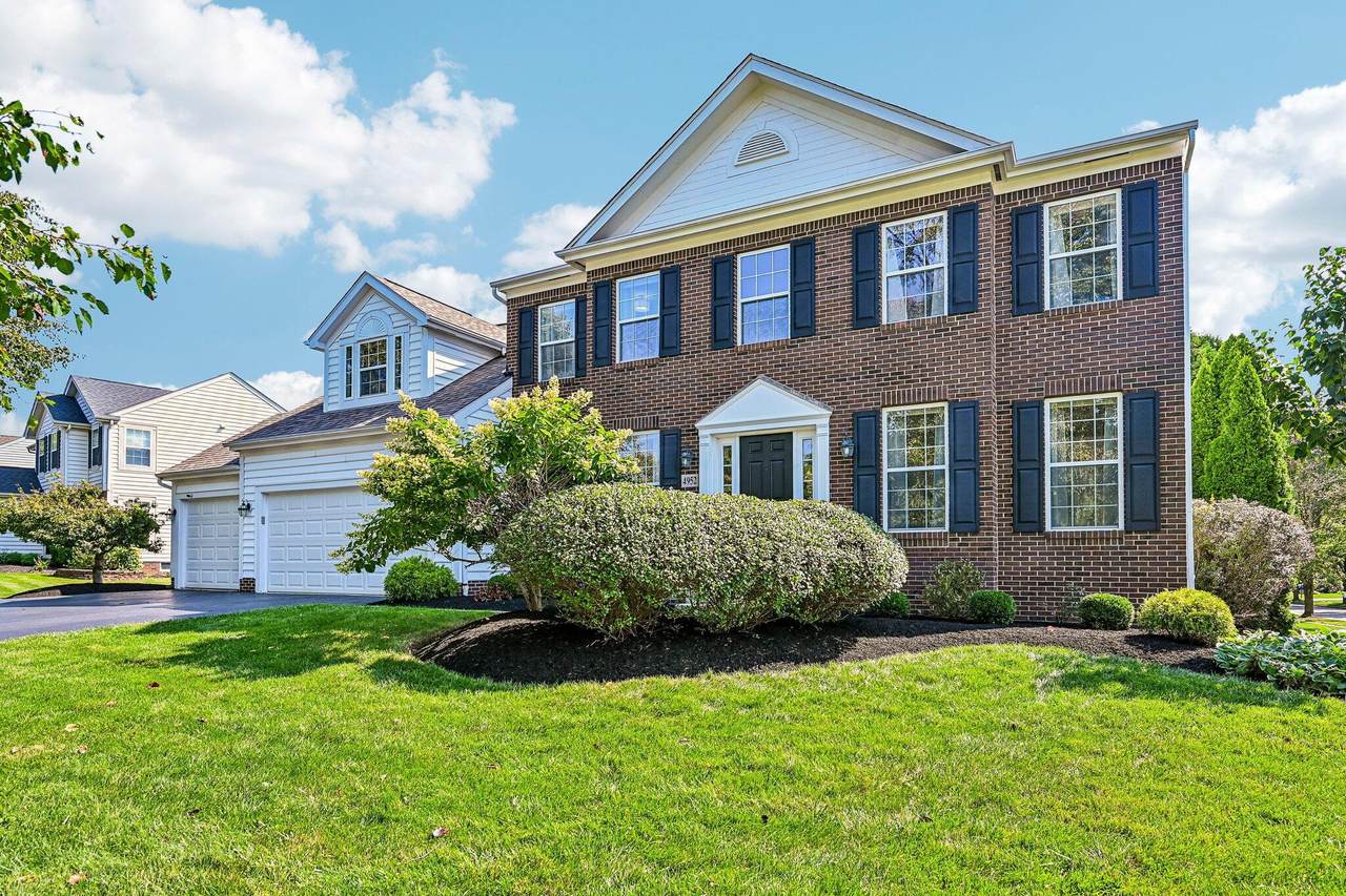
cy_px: 448
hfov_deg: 86.9
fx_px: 710
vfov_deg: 64.5
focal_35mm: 19
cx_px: 673
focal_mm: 19
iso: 400
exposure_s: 1/500
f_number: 4.8
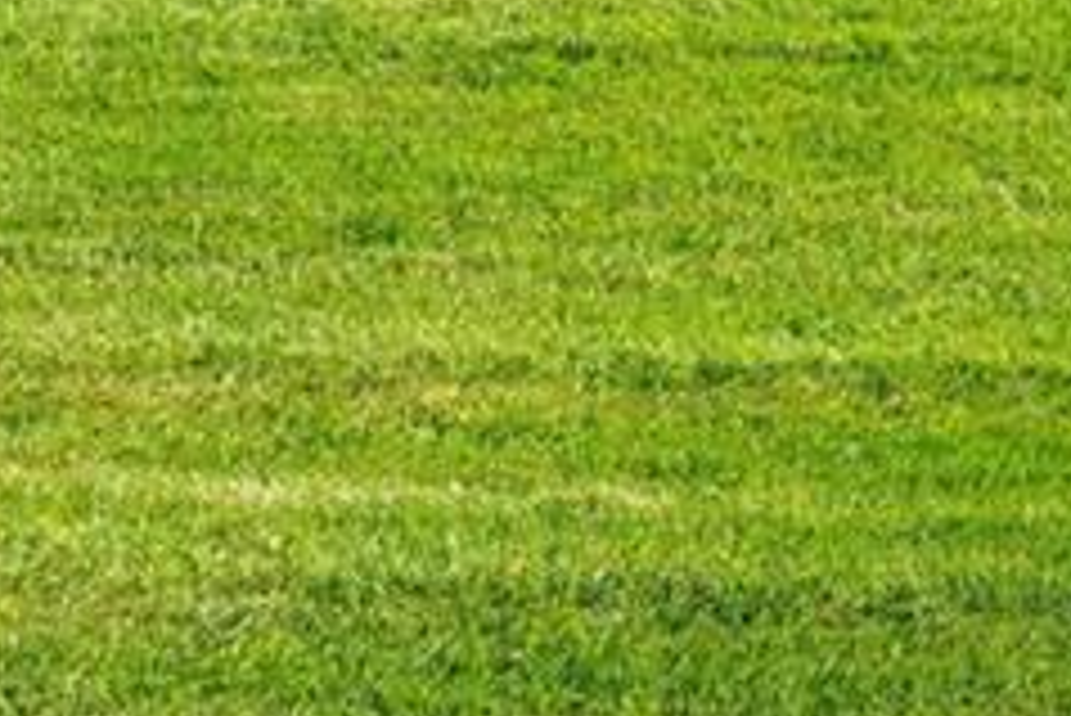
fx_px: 4197
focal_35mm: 141
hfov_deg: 12.6
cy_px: -986
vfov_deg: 8.8
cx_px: 2182
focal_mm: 21
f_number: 8
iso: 400
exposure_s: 1/800
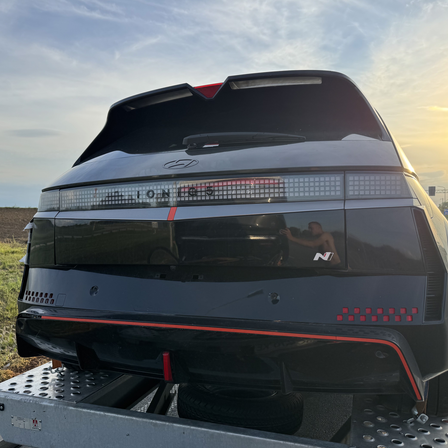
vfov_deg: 55.6
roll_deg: -0.4
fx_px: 425
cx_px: 200
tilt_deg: -0.8
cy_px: 225
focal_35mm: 29
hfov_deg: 55.5
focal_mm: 6.76
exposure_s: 1/1923
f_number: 1.78
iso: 80
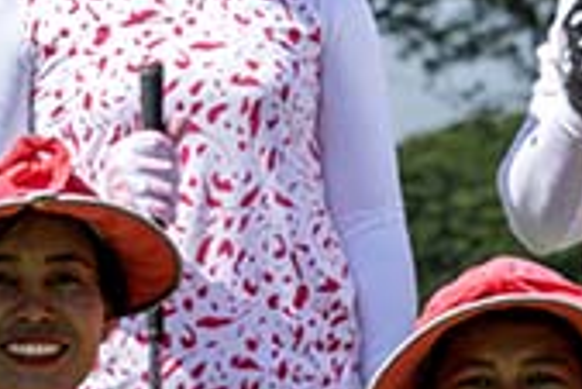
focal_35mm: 397
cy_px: 372
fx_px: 6424
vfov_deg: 3.5
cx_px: 899
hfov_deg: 5.1
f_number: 7.1
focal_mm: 70
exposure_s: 1/640
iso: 140
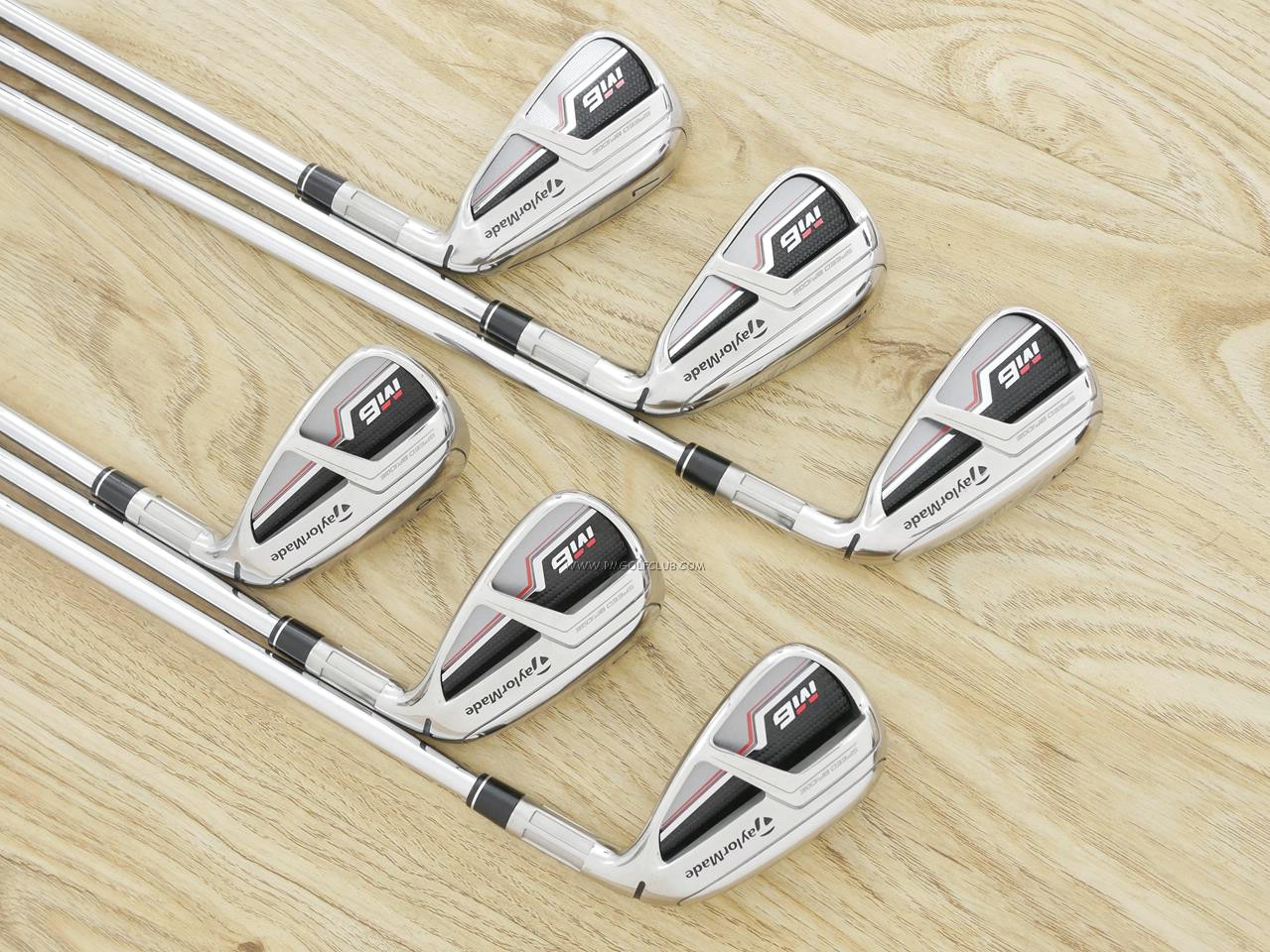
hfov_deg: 38.2
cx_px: 635
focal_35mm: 50
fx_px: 1835
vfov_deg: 29.1
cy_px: 476
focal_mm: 25
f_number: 4.5
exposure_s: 1/40
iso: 1600
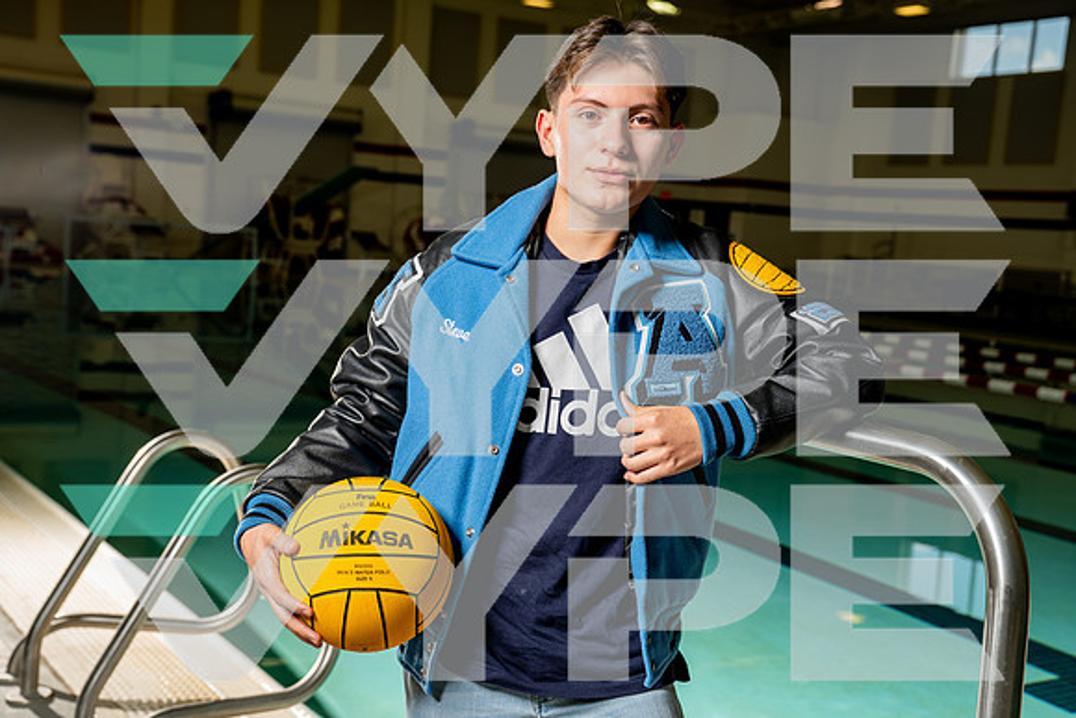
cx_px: 538
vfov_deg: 28.1
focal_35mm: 48
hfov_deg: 41.1
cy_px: 359
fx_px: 1435
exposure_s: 1/250
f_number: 4.5
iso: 100
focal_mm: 45
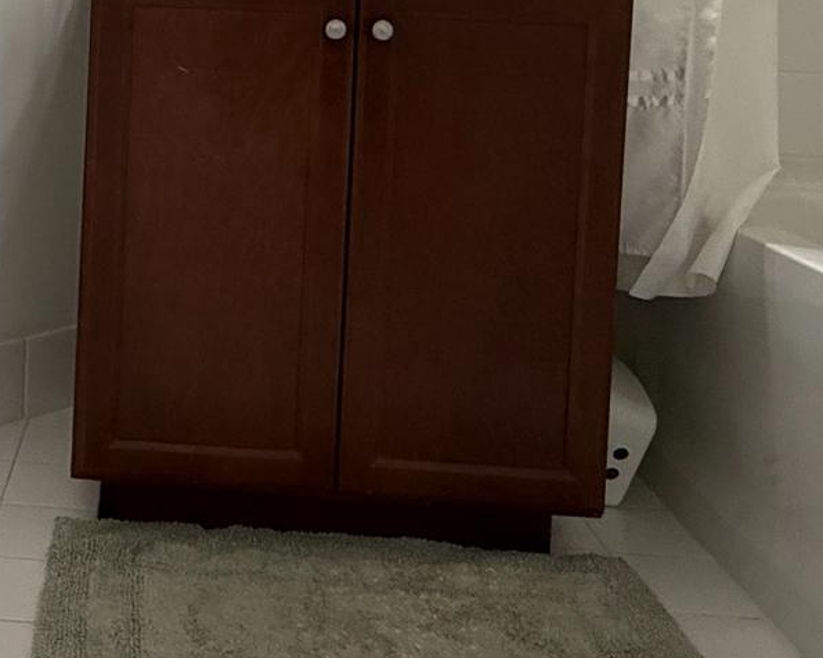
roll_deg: -2.1
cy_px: 10
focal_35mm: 47
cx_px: 98
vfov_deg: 30.0
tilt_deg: -2.2
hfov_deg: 37.2
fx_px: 1145
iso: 250
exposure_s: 1/120
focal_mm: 2.22
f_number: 2.2
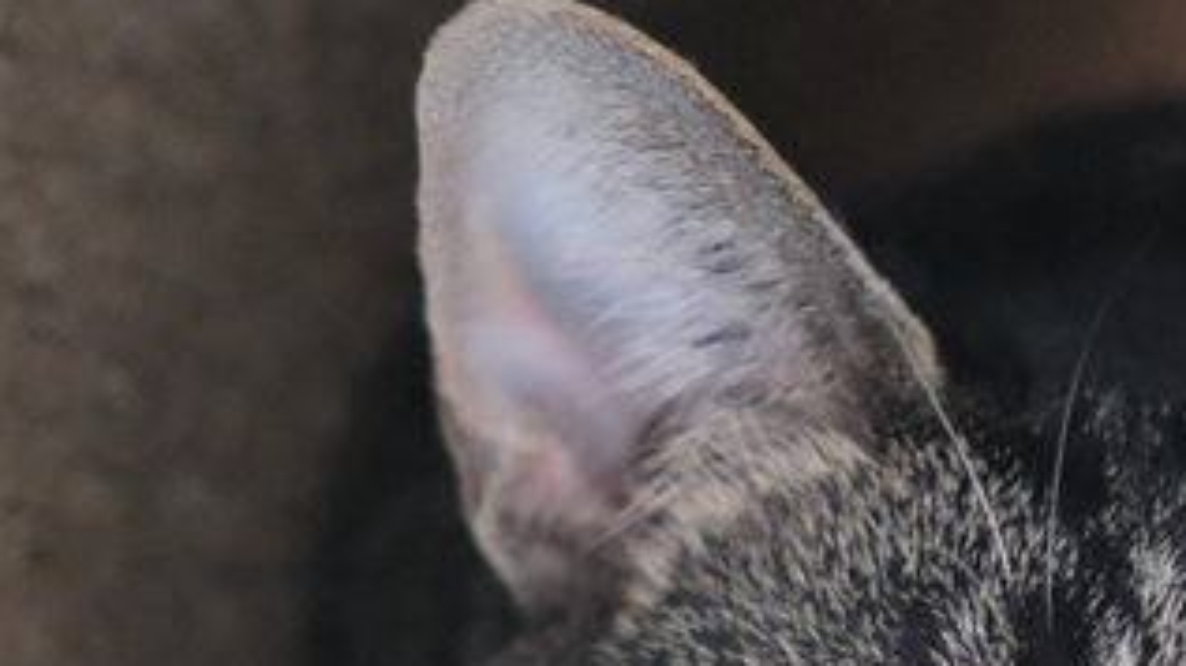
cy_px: 915
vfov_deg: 7.2
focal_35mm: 166
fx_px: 5218
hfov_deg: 12.9
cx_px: 838
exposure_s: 1/210
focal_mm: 44.6
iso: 12800
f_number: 2.8
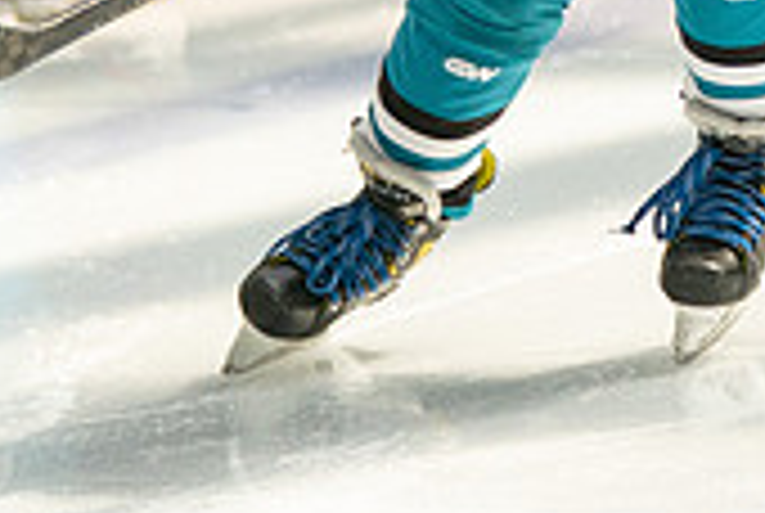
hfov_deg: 2.3
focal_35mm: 902
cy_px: -277
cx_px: 663
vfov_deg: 1.5
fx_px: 19201
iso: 1600
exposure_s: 1/5000
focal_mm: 209
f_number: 3.2
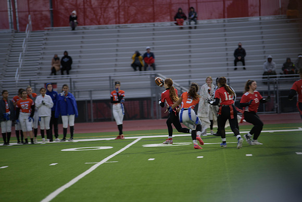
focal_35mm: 200
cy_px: 101
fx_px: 1678
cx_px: 151
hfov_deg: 10.3
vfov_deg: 6.9
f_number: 2.8
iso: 360
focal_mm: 200
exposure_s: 1/200
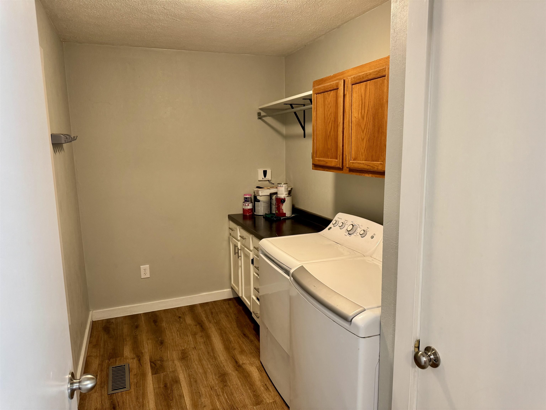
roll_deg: +0.5
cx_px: 273
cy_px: 205
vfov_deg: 56.8
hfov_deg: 71.6
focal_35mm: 24
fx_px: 379
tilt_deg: -8.8
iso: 200
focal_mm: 6.76
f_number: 1.78
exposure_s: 1/60
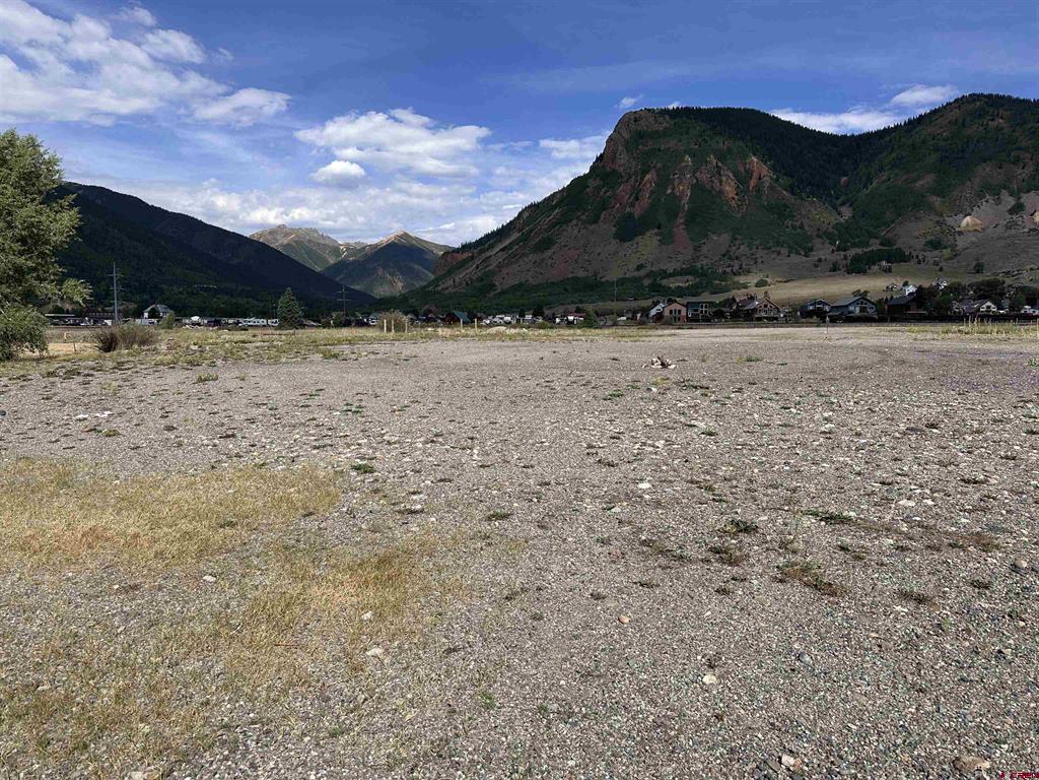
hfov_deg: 71.6
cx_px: 520
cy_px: 390
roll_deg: -0.5
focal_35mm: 24
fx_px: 720
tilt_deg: -5.9
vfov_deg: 56.8
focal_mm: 6.86
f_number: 1.78
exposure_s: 1/5263
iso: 80
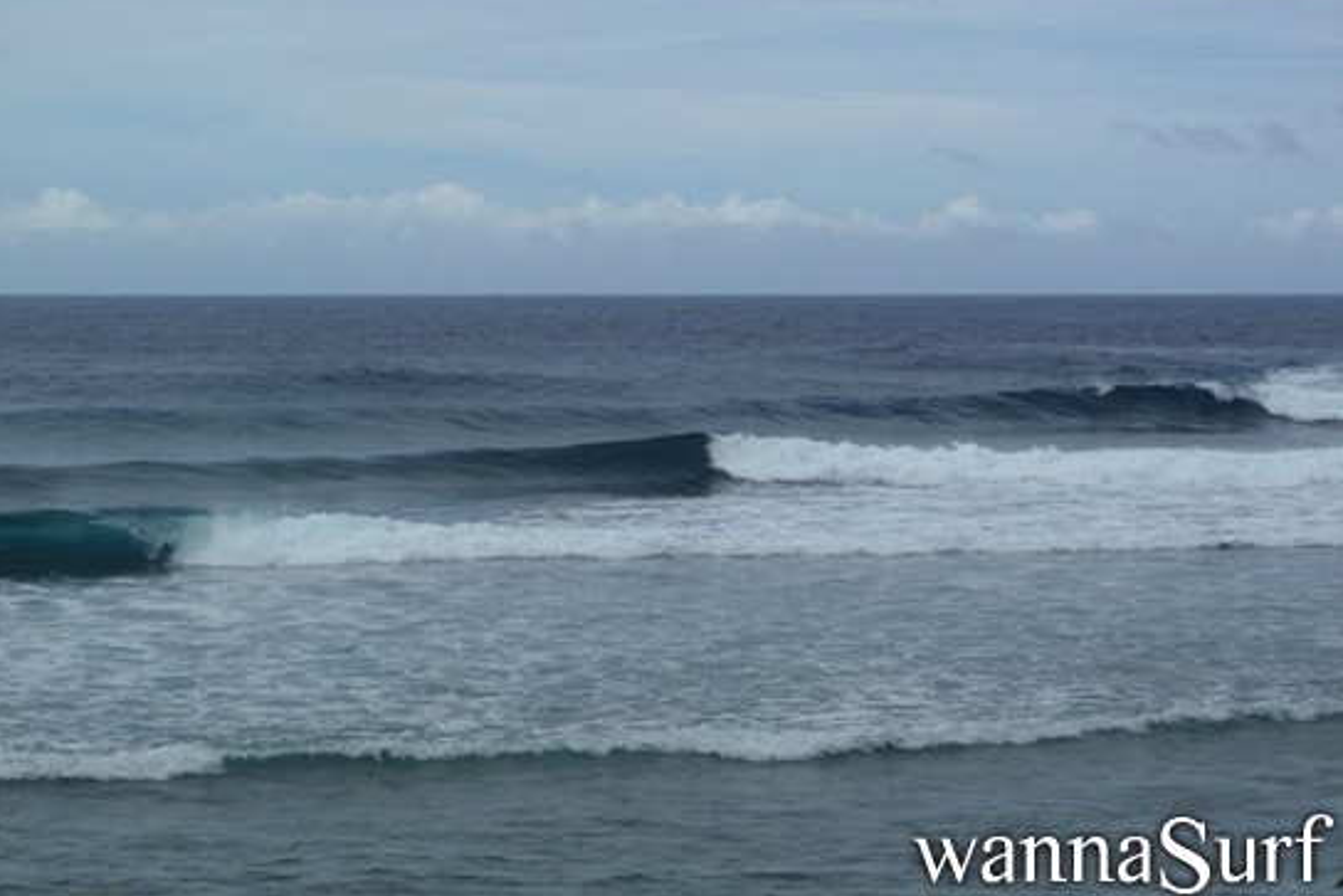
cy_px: 400
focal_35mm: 107
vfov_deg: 12.8
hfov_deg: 19.1
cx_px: 668
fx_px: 3993
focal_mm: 18.2
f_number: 7.1
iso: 64
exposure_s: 1/320
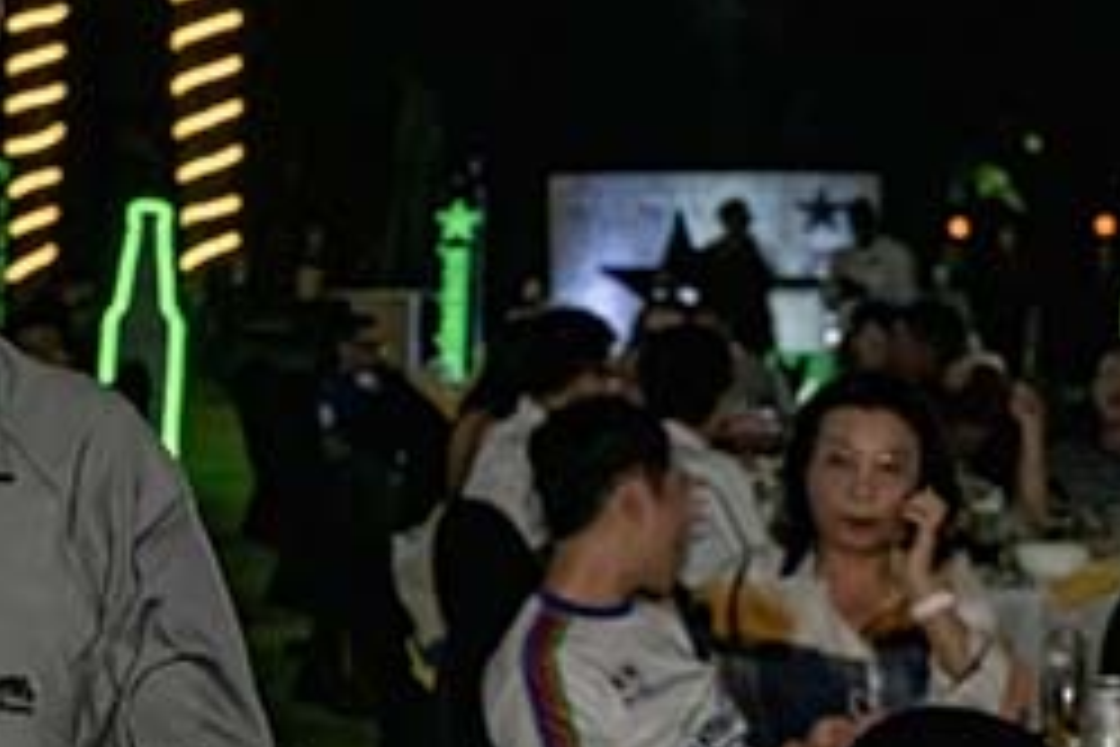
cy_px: 414
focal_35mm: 133
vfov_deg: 10.3
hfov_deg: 14.9
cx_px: -225
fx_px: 4135
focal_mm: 34.5
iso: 320
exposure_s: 1/200
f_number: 4.5
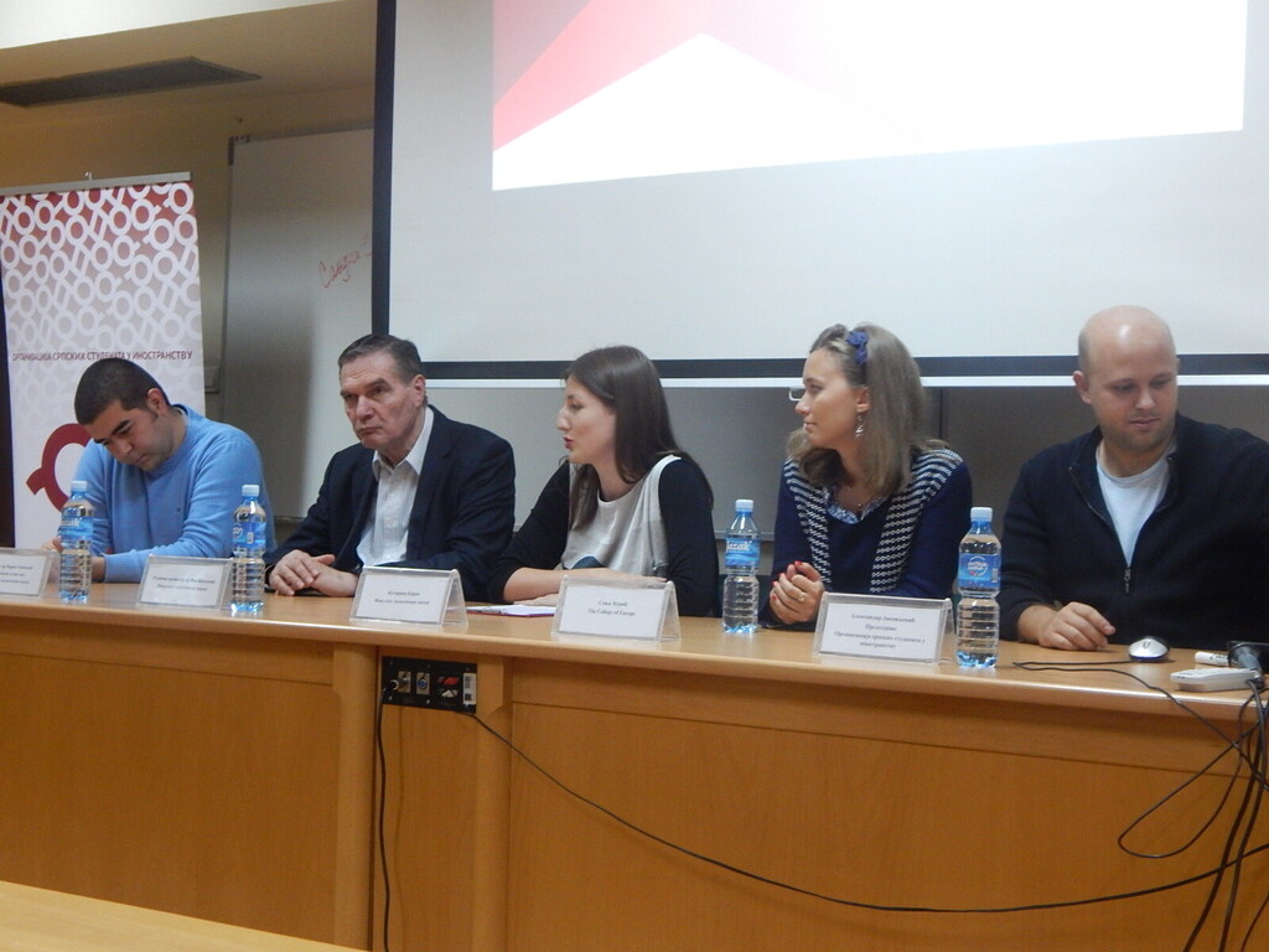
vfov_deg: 27.0
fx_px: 1980
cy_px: 476
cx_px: 634
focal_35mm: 54
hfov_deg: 35.5
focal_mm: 9.7
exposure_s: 1/15
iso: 400
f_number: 3.8
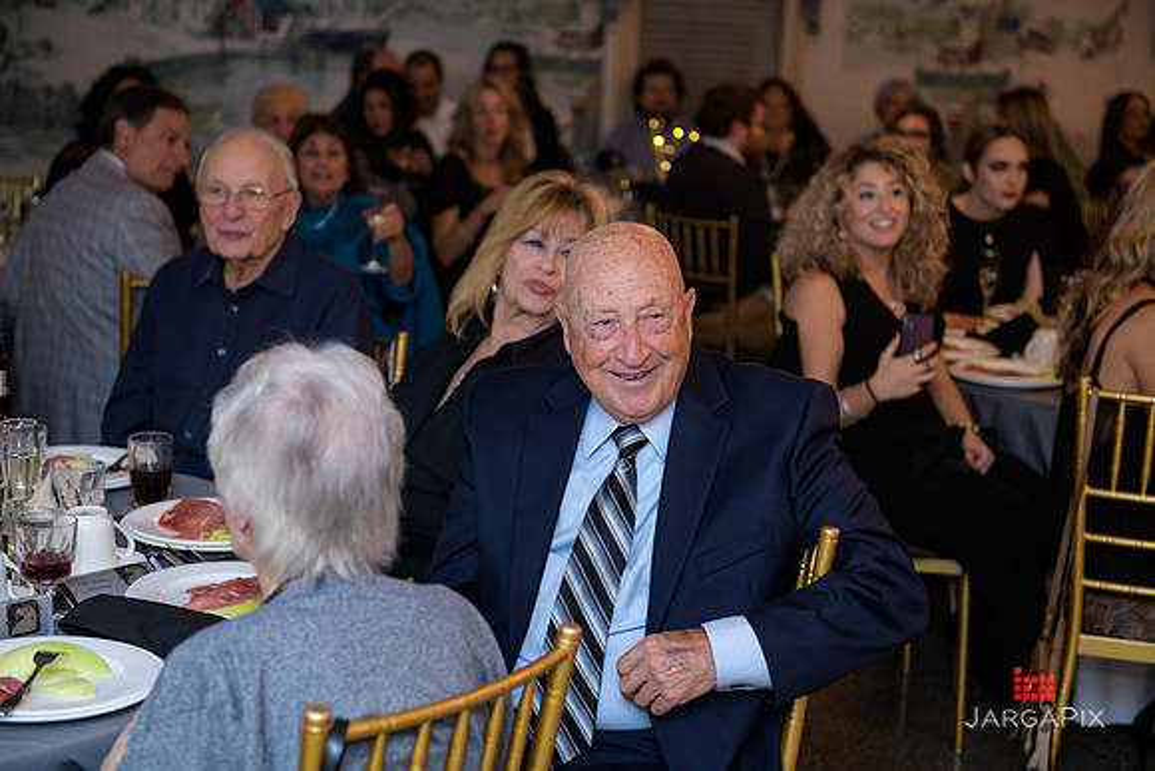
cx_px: 578
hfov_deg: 34.5
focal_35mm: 58
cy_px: 386
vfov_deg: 23.4
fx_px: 1861
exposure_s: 1/125
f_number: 3.2
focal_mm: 58
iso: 800
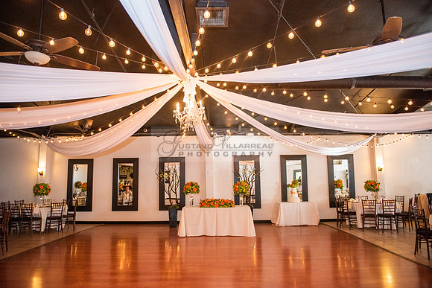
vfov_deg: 53.2
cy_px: 144
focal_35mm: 24
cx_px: 216
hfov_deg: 73.7
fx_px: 288
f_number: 2.8
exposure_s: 1/200
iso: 2000
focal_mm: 24
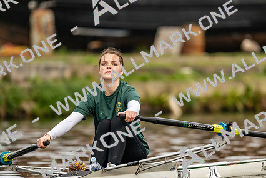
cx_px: 127
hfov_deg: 3.8
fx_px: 4024
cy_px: 117
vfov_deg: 2.5
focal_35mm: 544
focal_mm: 400
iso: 1400
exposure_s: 1/2500
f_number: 4.5
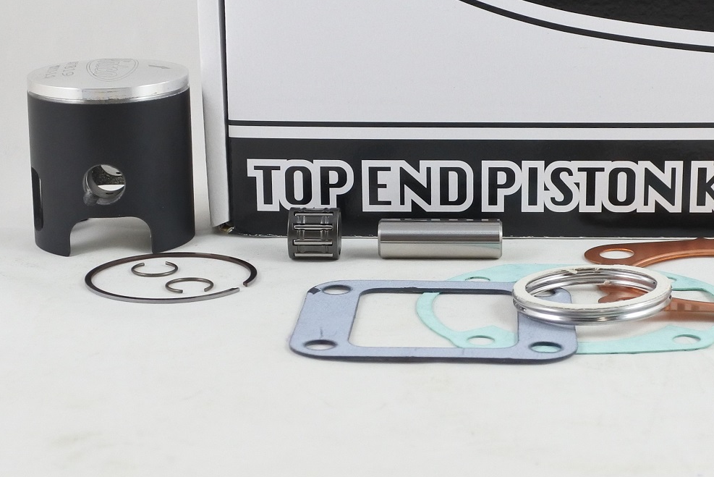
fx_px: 1230
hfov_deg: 32.3
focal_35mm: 62
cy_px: 86
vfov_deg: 21.6
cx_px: 402
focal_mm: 12.8
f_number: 4
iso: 450
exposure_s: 1/125
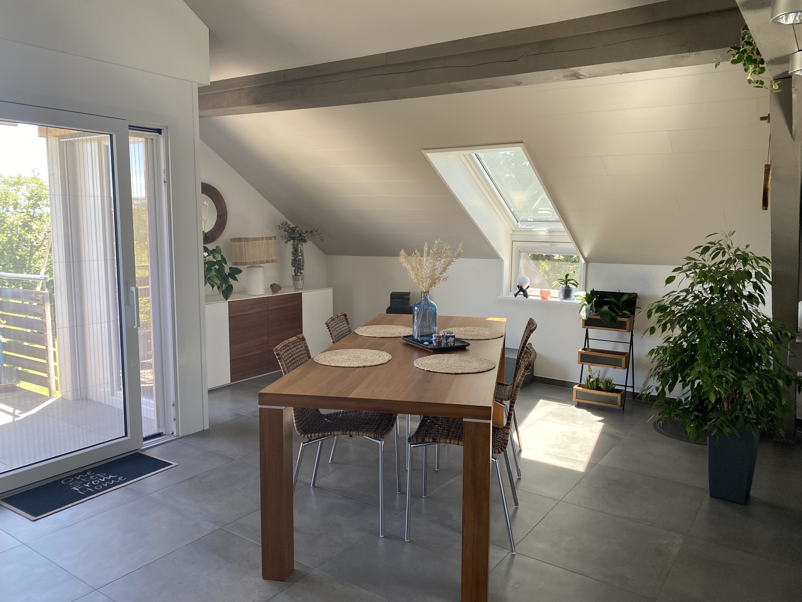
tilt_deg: -7.5
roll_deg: -0.7
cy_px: 301
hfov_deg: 67.3
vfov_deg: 53.1
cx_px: 401
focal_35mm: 26
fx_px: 602
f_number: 1.8
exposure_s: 1/119
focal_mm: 4.25
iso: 125
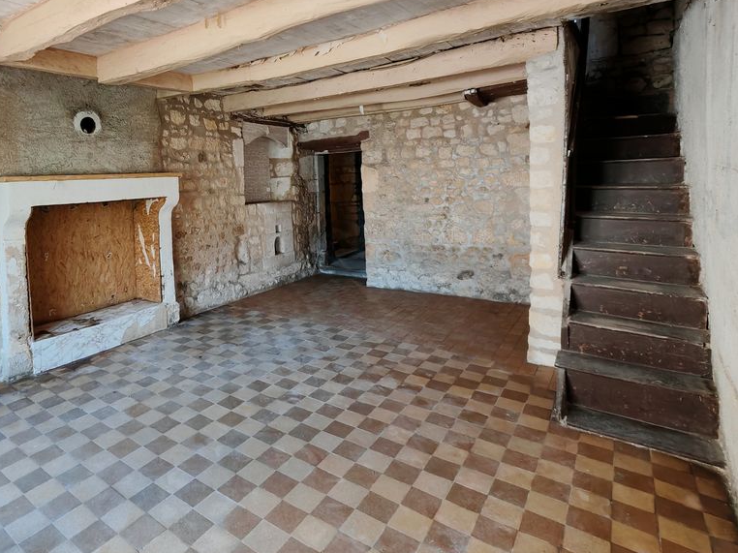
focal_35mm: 21
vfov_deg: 62.2
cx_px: 255
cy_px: 196
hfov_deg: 76.8
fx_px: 448
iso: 200
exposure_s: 1/33
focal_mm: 1.96
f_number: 2.2
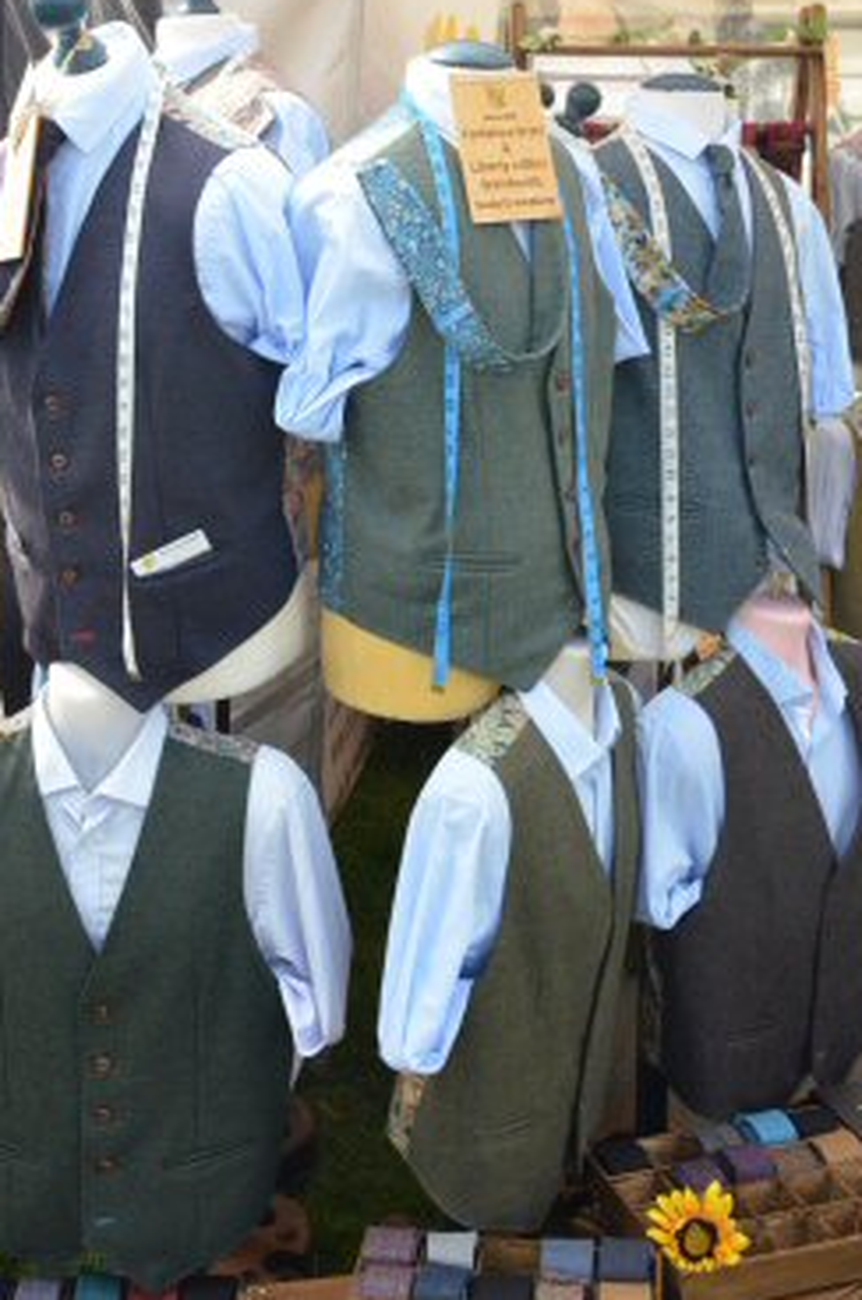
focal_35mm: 48
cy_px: 525
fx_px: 1730
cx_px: 410
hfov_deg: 28.0
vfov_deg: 41.0
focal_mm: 26
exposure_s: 1/640
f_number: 9
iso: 1600
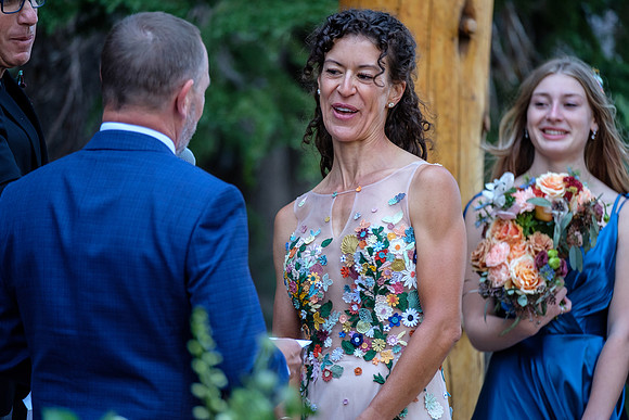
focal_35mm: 210
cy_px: 210
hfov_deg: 9.8
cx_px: 314
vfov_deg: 6.5
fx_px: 3670
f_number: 2.8
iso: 1000
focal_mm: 140
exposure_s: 1/200
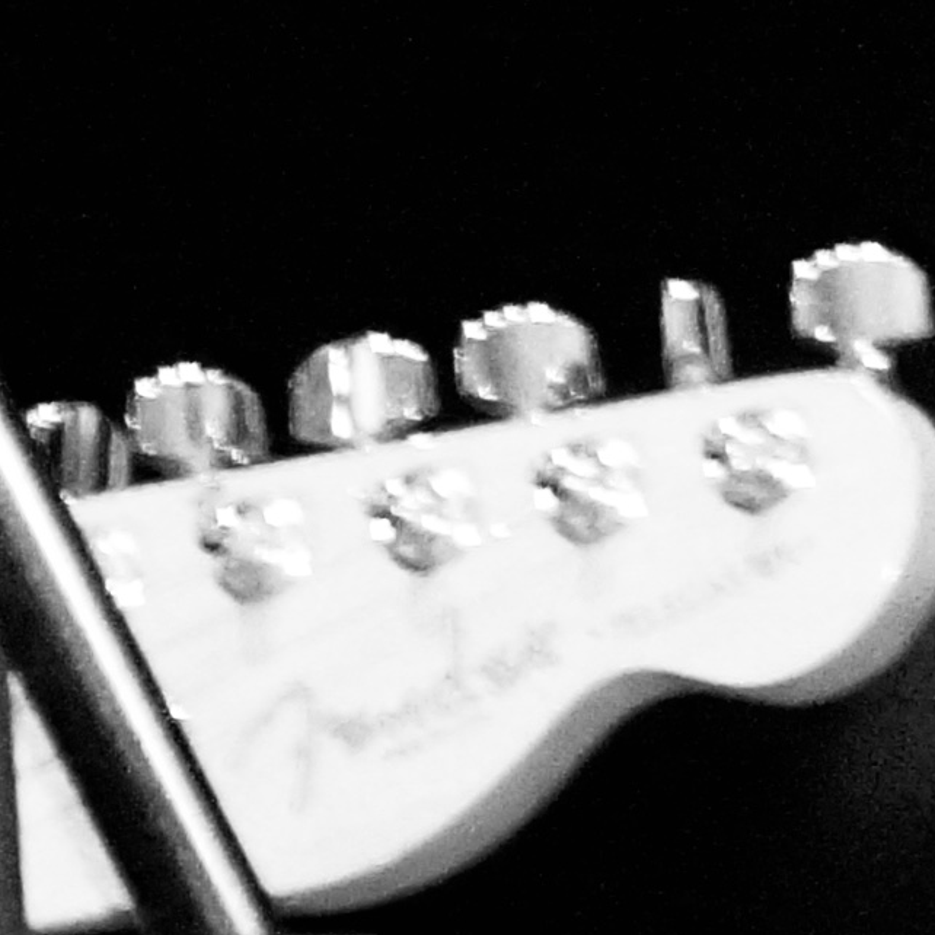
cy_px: -1631
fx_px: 49138
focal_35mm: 1608
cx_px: 3402
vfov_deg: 1.1
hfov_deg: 1.1
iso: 1600
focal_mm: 135
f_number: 6.3
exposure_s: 1/100
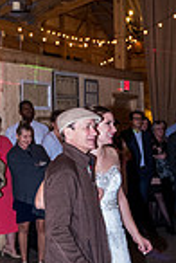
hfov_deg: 16.5
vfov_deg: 24.4
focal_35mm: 83
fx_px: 606
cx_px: 74
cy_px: 108
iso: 1600
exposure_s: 1/200
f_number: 2.8
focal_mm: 18
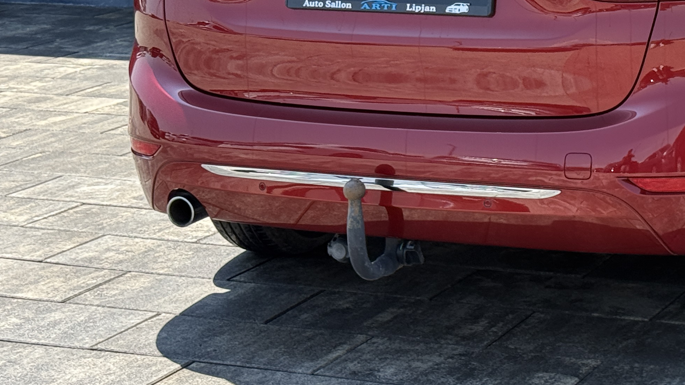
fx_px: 1962
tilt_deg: -4.0
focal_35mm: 108
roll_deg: +2.2
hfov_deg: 19.5
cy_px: -43
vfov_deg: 11.1
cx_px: 605
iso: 100
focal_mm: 6.76
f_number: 1.78
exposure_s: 1/1285
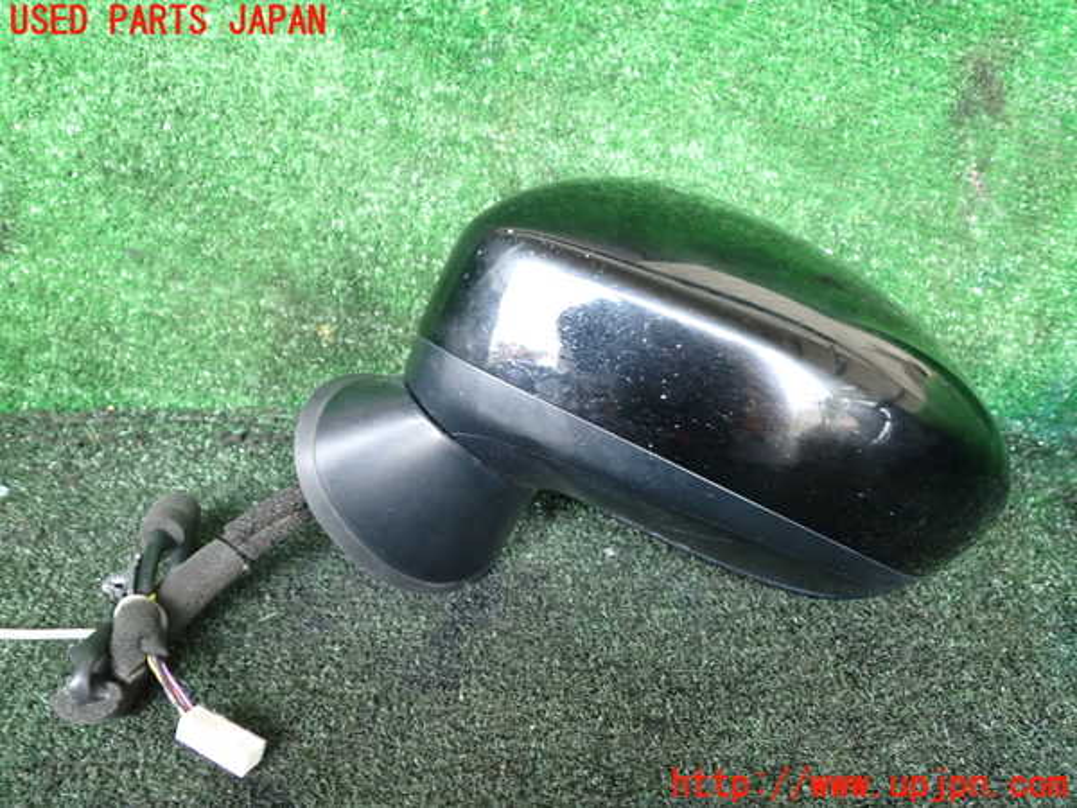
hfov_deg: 60.0
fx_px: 933
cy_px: 404
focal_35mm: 30
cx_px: 538
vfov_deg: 46.8
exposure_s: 1/30
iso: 400
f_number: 2.3
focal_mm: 5.4
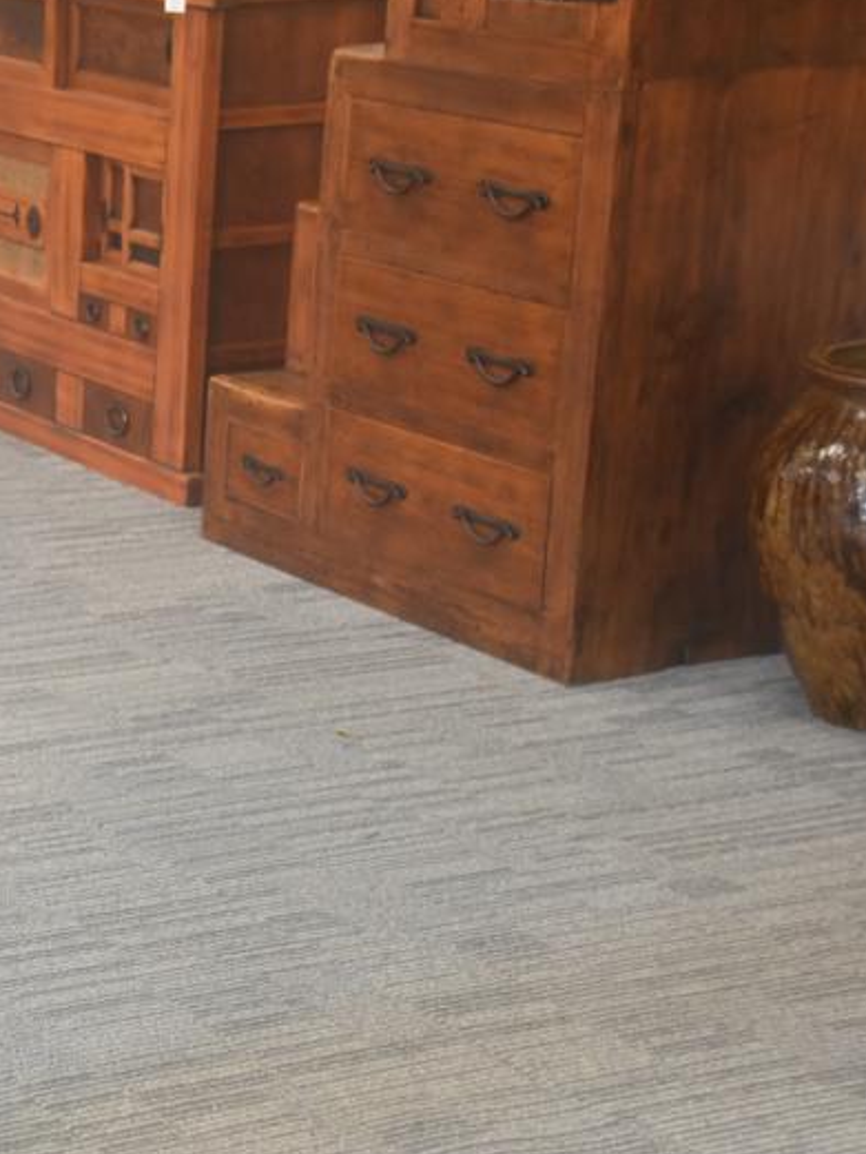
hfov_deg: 14.6
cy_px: 643
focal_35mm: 96
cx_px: -308
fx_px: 3201
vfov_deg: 20.4
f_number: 4.2
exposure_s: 1/60
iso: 1250
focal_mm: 32
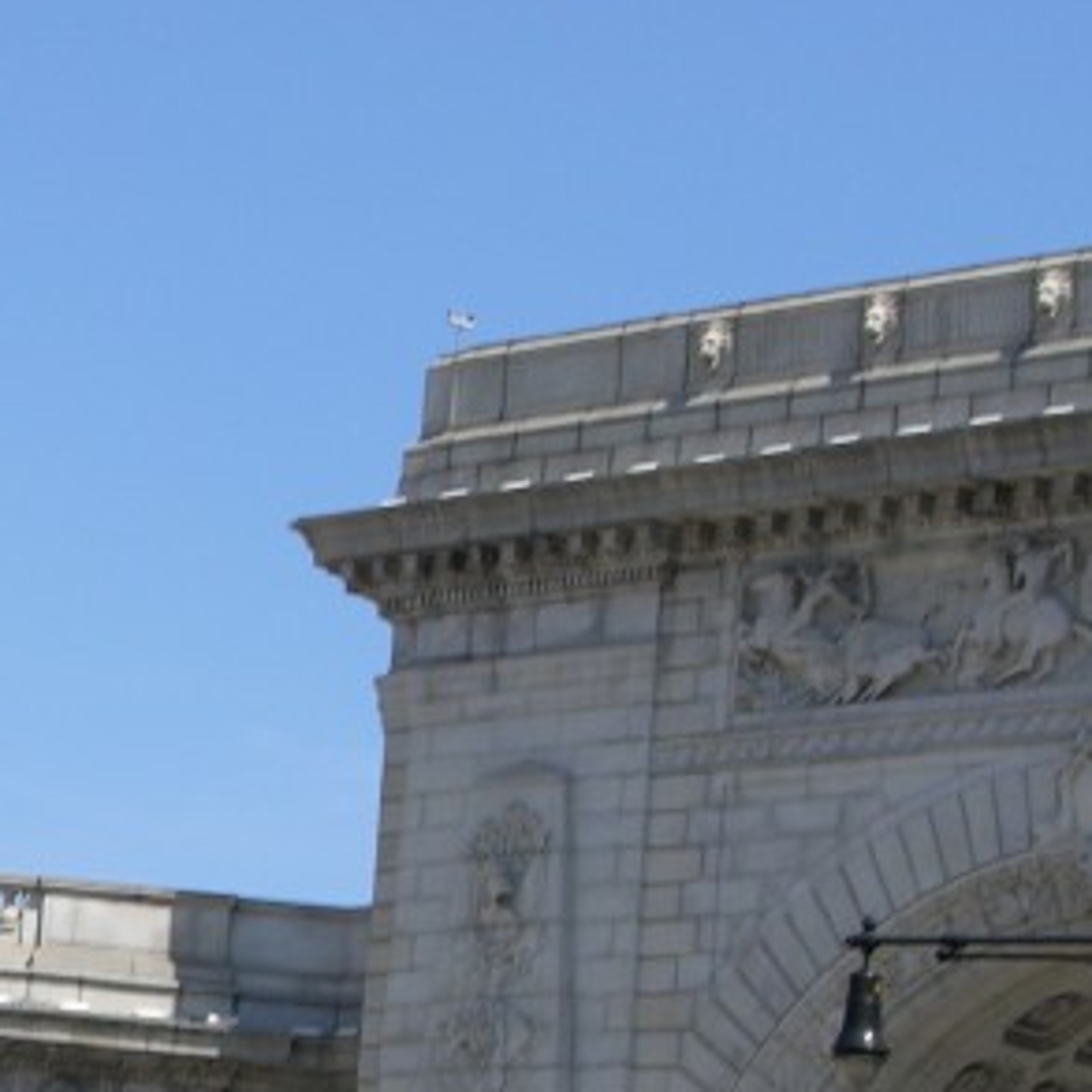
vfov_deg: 9.7
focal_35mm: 179
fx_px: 6389
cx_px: -209
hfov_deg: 9.6
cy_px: 1003
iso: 50
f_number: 5.6
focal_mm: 14.7
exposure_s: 1/282
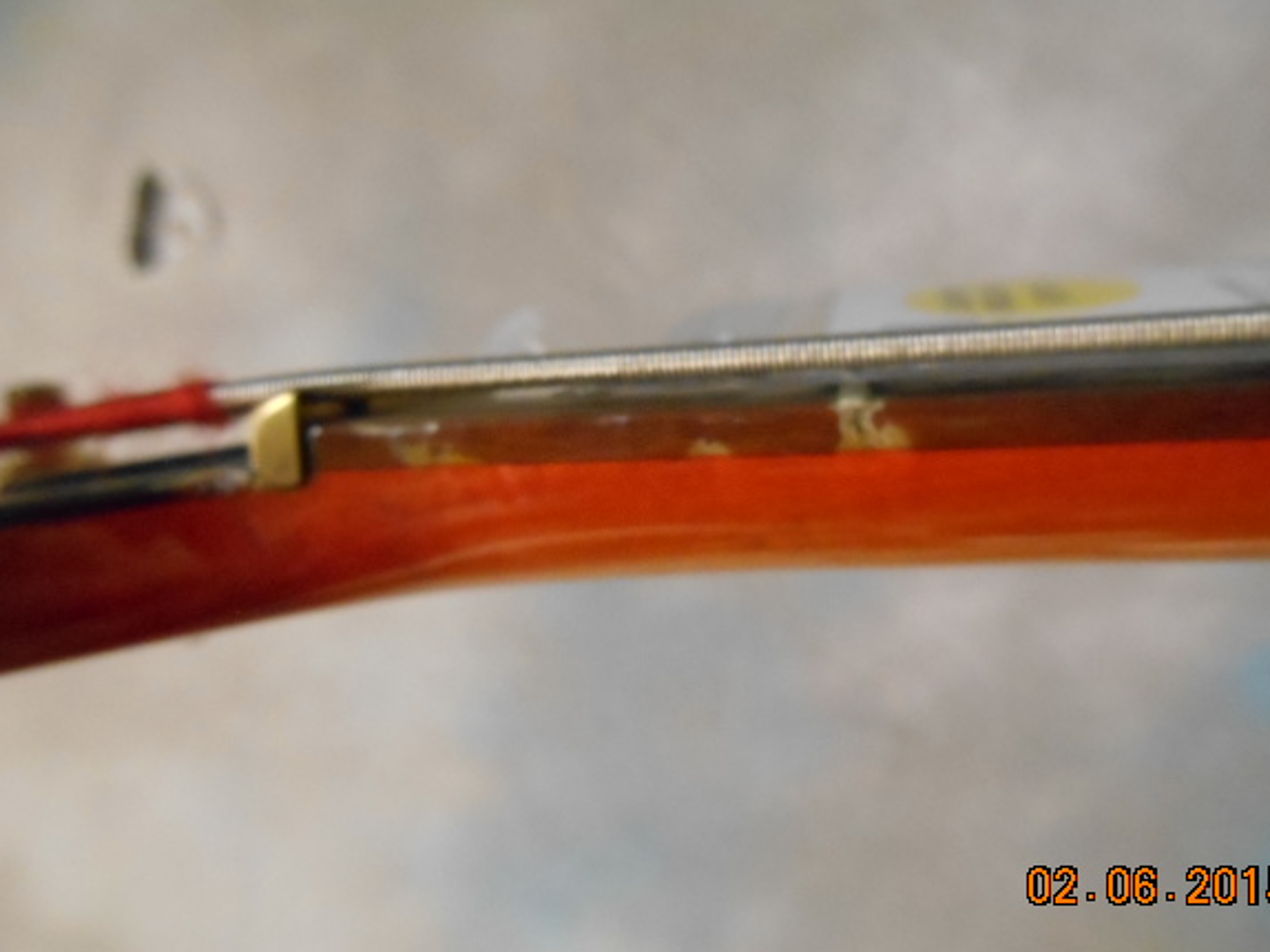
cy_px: 469
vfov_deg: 48.2
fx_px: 1064
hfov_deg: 61.6
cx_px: 666
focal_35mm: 29
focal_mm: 4.7
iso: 800
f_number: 3.4
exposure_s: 1/30
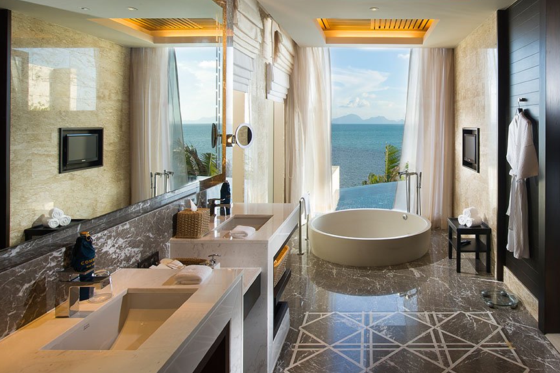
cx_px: 372
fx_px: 389
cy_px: 119
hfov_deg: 69.5
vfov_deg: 50.2
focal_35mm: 25
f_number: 16
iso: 250
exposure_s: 1/160
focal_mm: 18
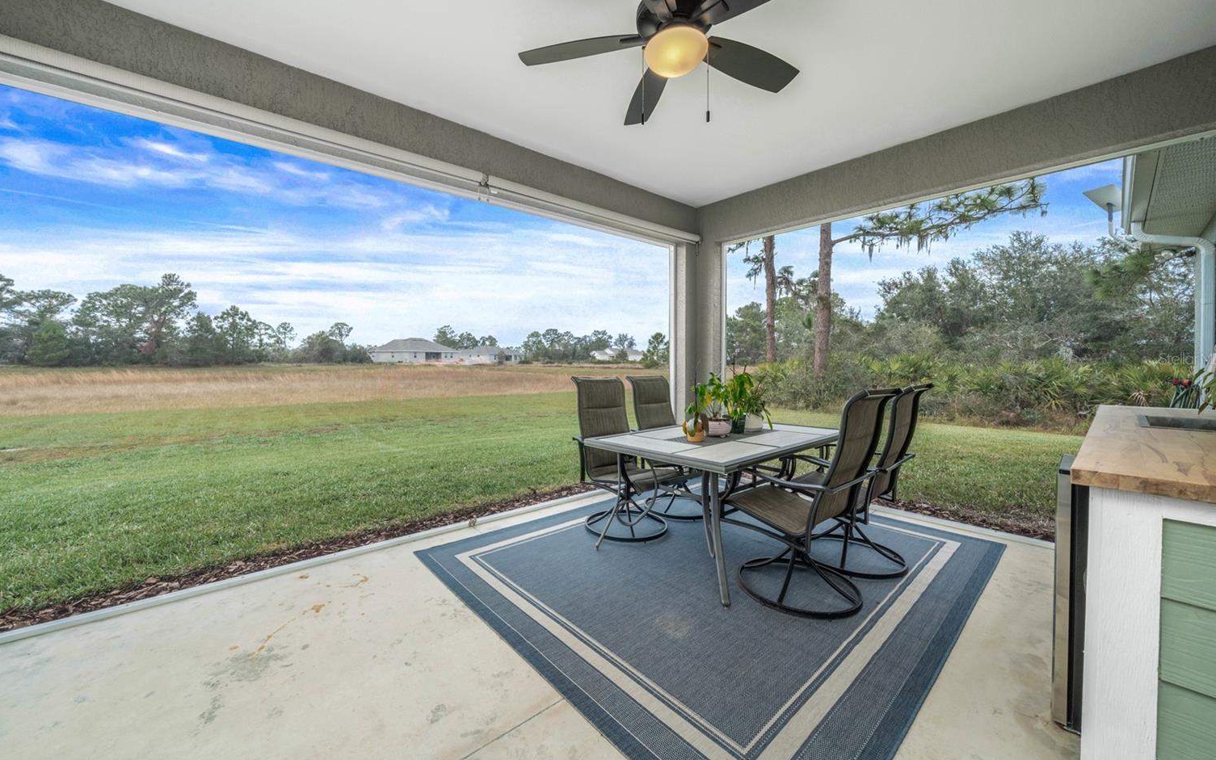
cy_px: 359
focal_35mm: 13
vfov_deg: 82.8
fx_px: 431
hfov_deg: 109.3
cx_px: 584
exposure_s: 1/20
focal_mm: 12
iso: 400
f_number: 11
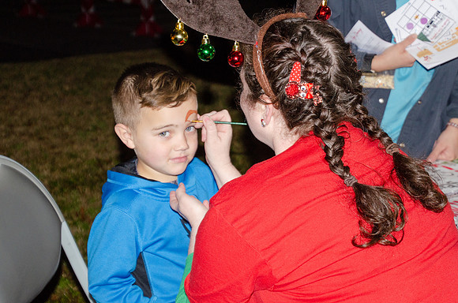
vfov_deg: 18.1
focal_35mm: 75
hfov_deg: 27.0
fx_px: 952
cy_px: 152
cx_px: 229
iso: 400
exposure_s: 1/60
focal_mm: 50
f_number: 4.8
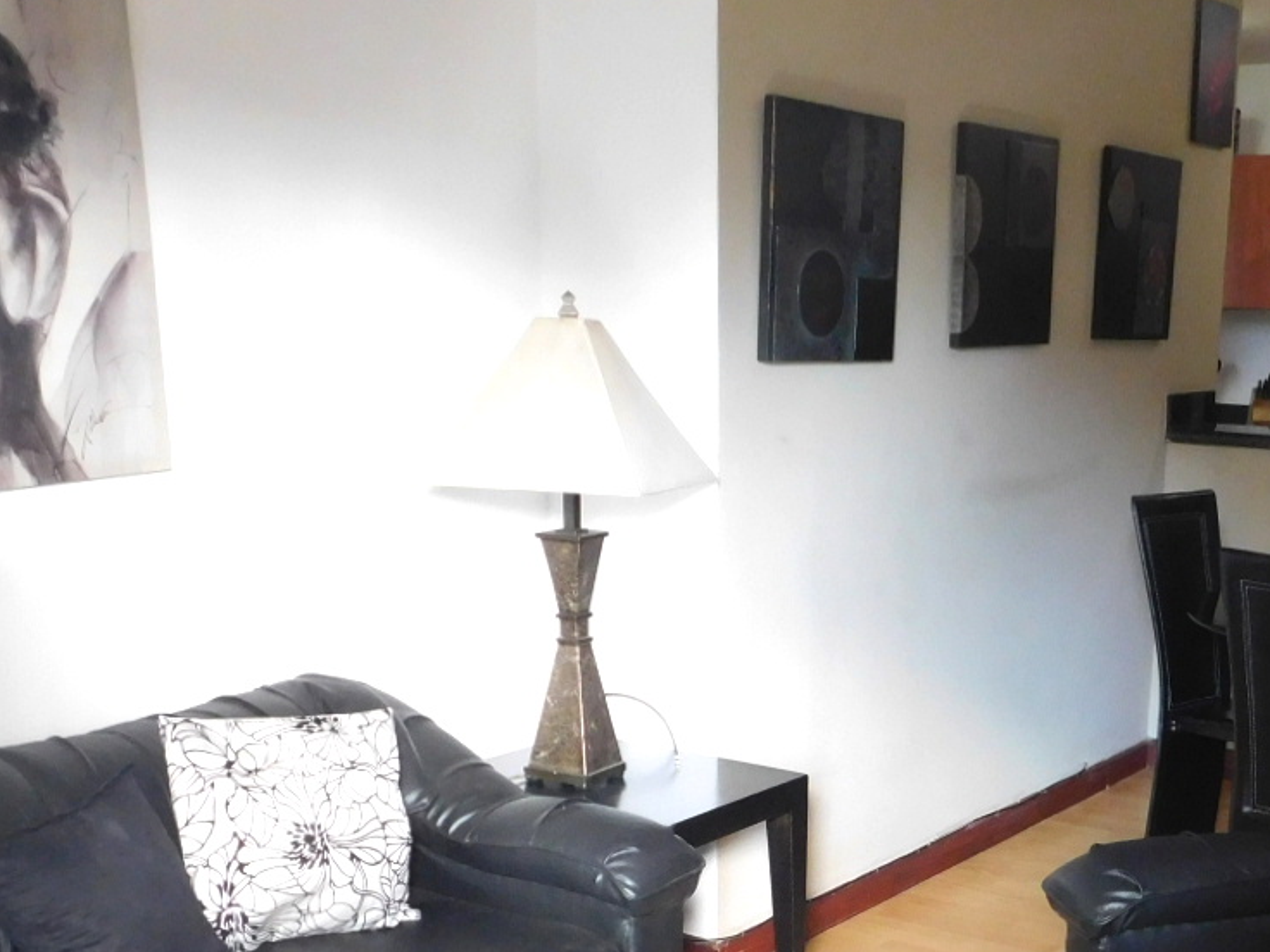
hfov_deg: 37.7
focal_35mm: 50
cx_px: 852
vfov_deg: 27.9
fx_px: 1834
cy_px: 871
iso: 320
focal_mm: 4
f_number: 3
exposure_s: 1/30
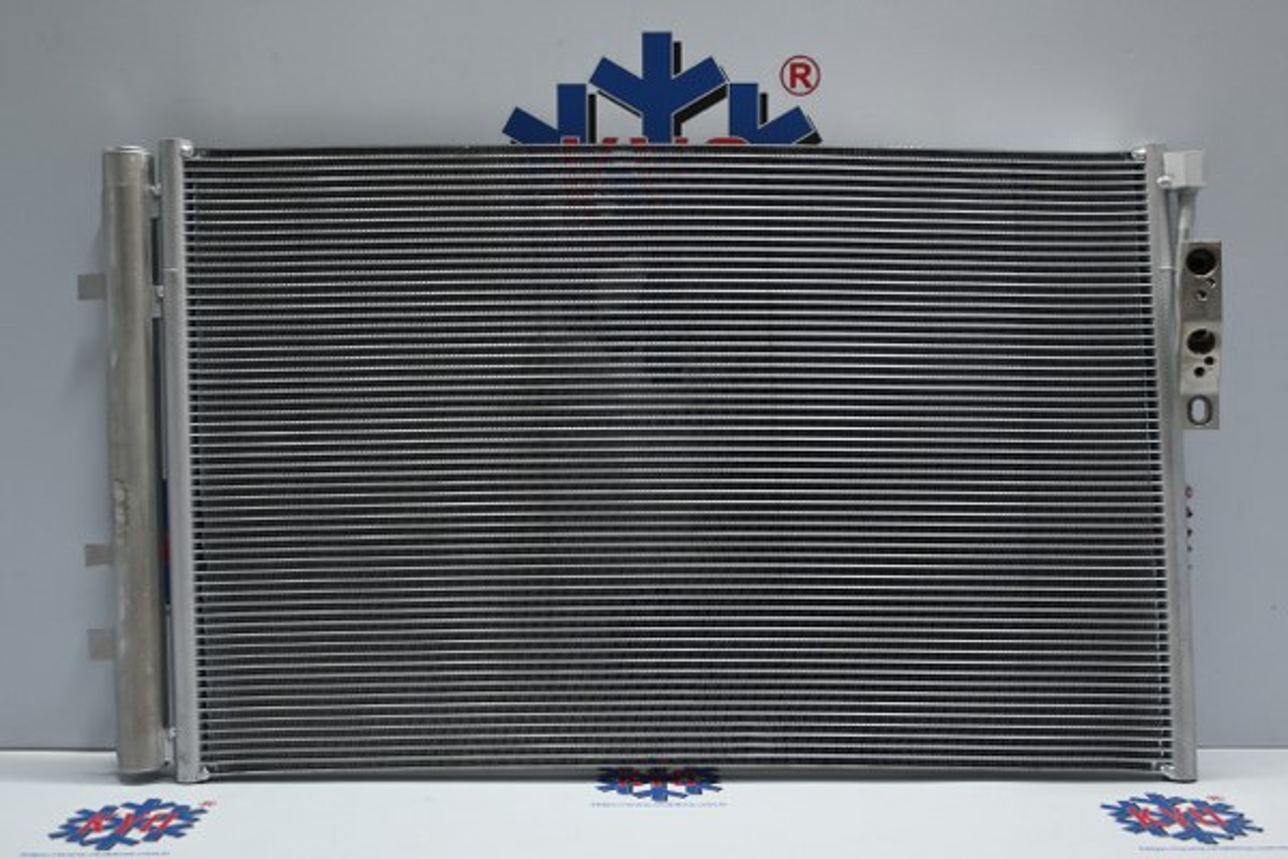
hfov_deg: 51.3
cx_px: 644
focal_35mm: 38
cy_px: 430
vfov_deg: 35.5
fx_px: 1342
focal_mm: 25
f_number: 4.2
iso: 360
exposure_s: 1/40
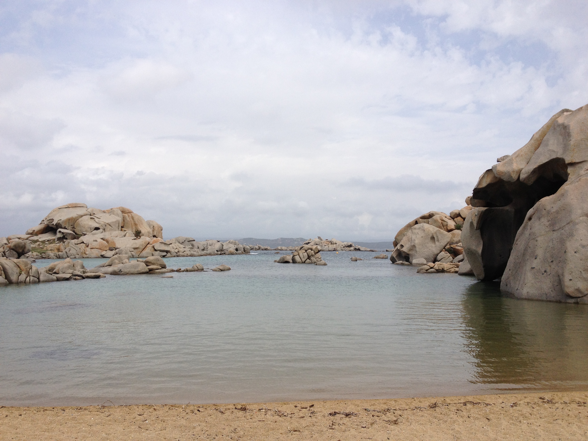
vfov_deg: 40.7
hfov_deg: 52.6
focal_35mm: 35
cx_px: 294
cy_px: 220
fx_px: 595
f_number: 2.4
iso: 64
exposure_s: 1/2045
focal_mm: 4.28
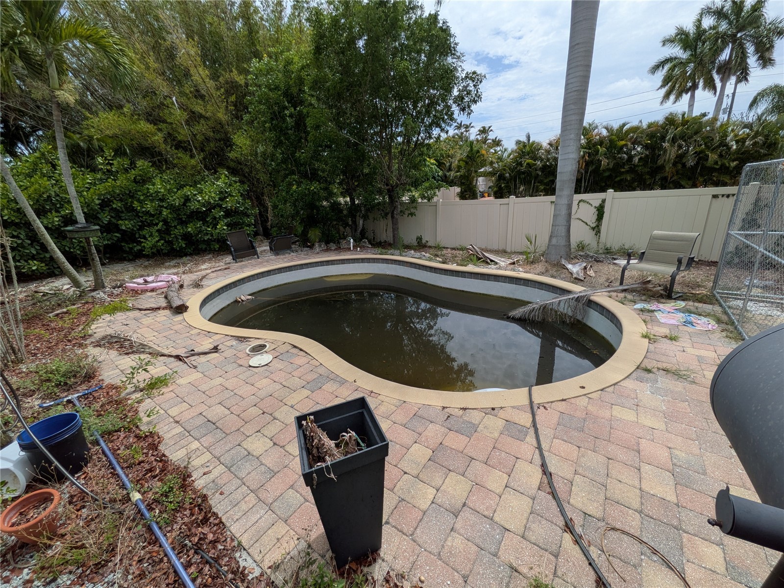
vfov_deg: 85.7
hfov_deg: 102.1
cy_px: 294
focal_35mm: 14
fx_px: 317
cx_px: 392
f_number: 2.2
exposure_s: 1/2404
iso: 53
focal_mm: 1.85
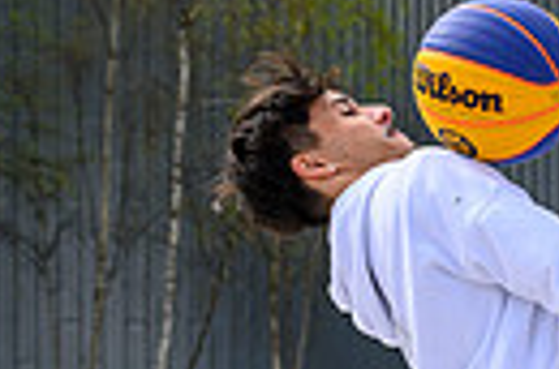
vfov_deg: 7.5
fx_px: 2773
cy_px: 478
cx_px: 1114
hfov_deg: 10.6
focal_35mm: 179
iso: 500
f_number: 5
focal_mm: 40
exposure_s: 1/2000
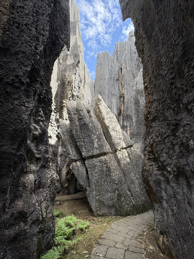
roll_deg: -0.1
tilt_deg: +11.4
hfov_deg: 74.7
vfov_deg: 90.9
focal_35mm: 17
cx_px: 103
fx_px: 127
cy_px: 139
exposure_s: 1/190
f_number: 2.2
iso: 40
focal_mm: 2.22
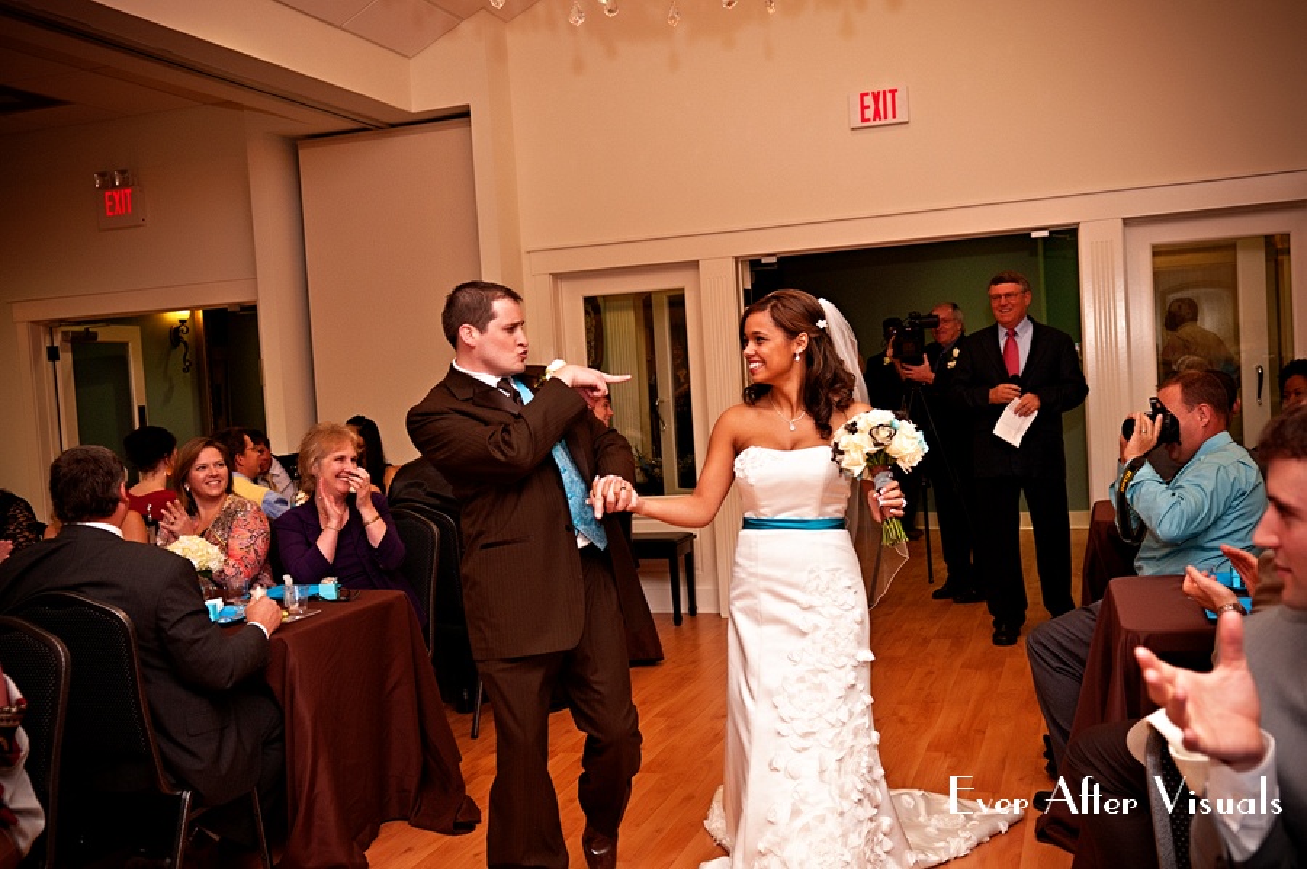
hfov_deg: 55.2
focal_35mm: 34
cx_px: 654
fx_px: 1251
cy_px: 434
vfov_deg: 38.3
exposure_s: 1/160
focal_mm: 23
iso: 400
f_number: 3.5
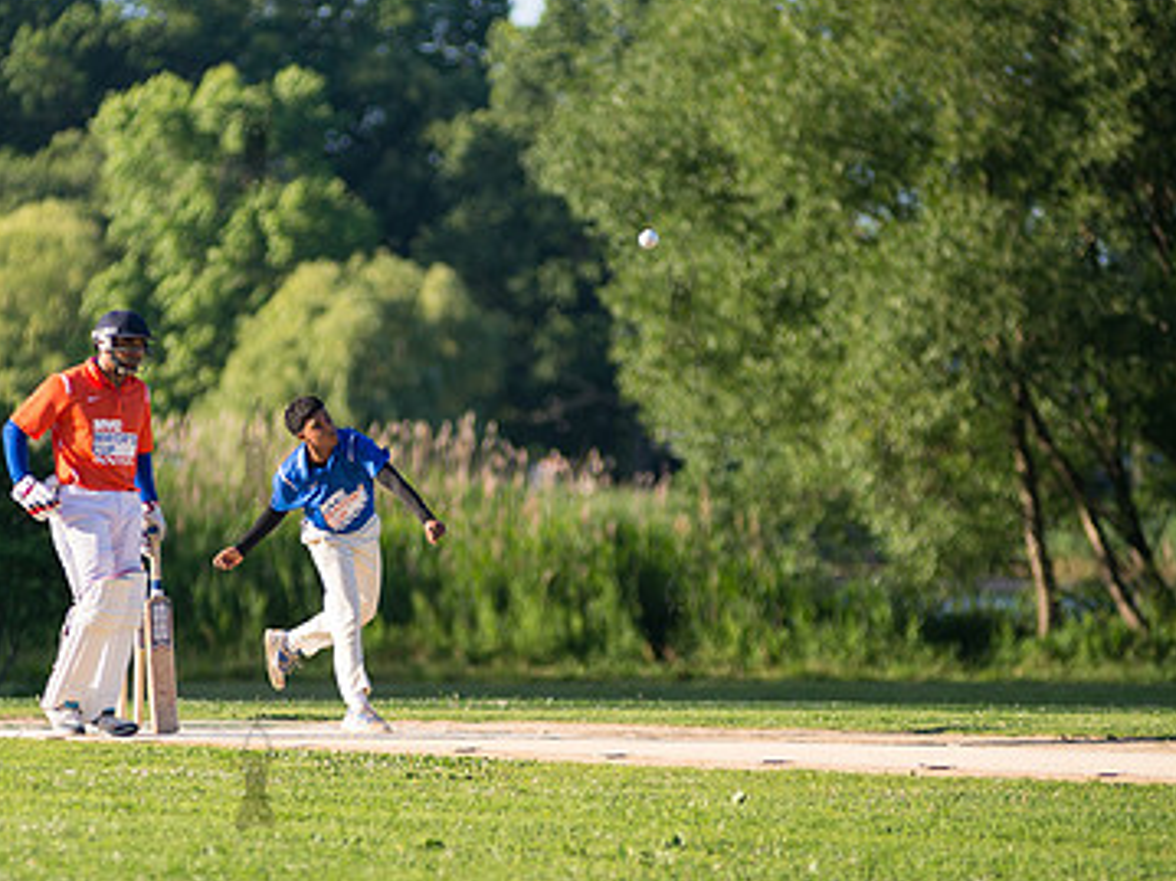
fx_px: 10936
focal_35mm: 322
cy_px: 527
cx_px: 366
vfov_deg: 4.6
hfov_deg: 6.2
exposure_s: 1/2500
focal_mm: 185
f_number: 2.8
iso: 400
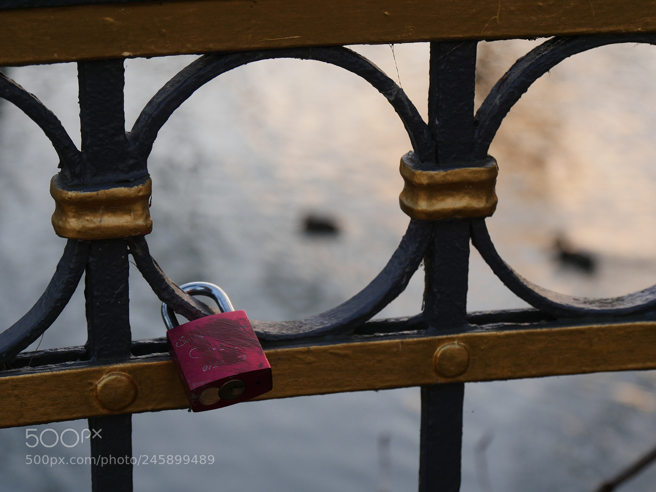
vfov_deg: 13.5
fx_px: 2085
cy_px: 246
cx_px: 328
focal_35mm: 110
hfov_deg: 17.9
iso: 400
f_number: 5.1
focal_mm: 55
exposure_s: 1/125
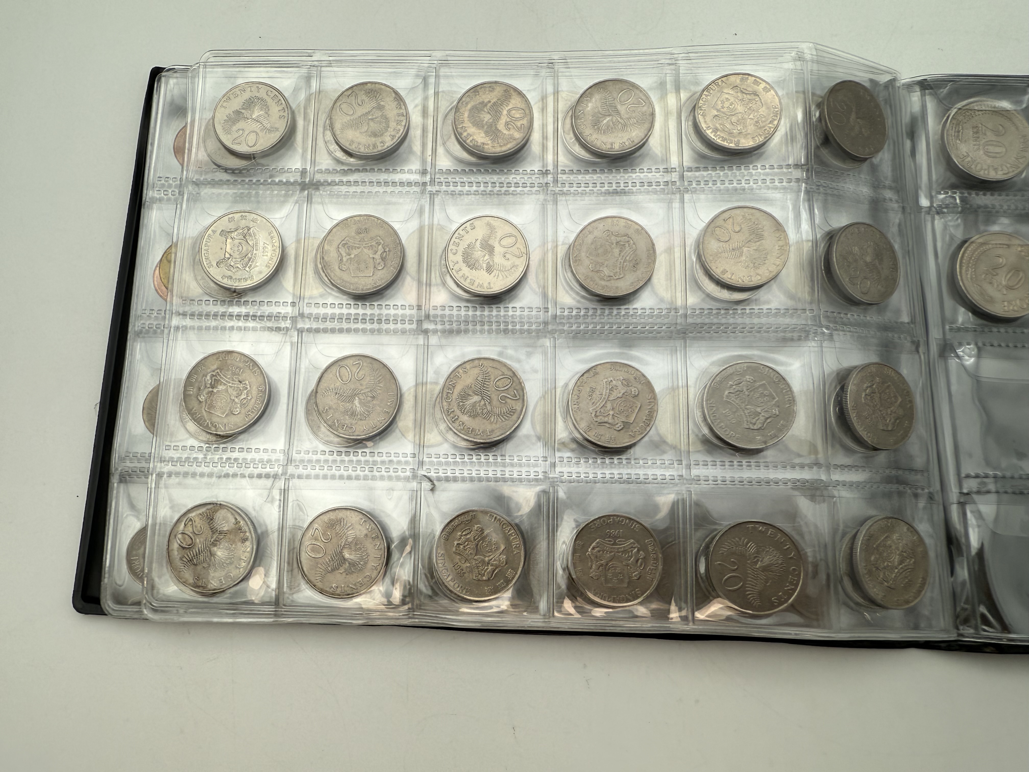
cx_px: 514
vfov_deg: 56.8
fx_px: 713
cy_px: 386
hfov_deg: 71.6
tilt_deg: -77.8
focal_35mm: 24
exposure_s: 1/349
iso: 40
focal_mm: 2.22
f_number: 2.2
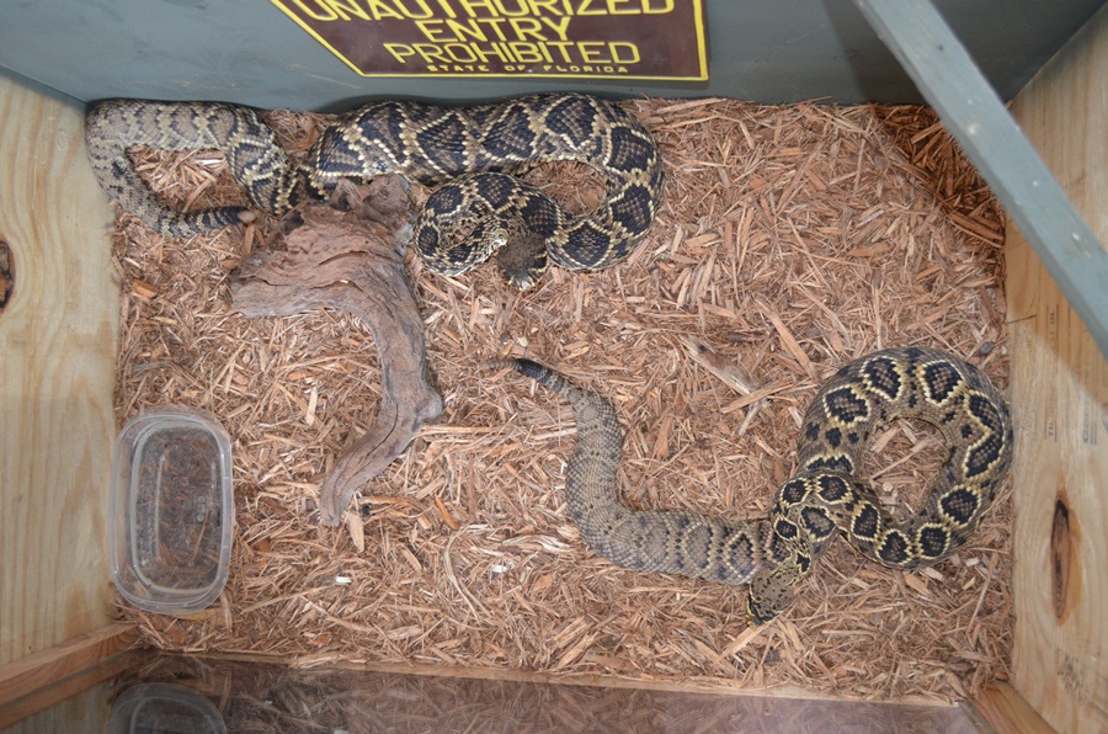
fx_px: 1014
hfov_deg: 57.3
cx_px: 554
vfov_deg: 39.8
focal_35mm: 33
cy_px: 367
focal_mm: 22
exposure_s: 1/60
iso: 1400
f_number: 4
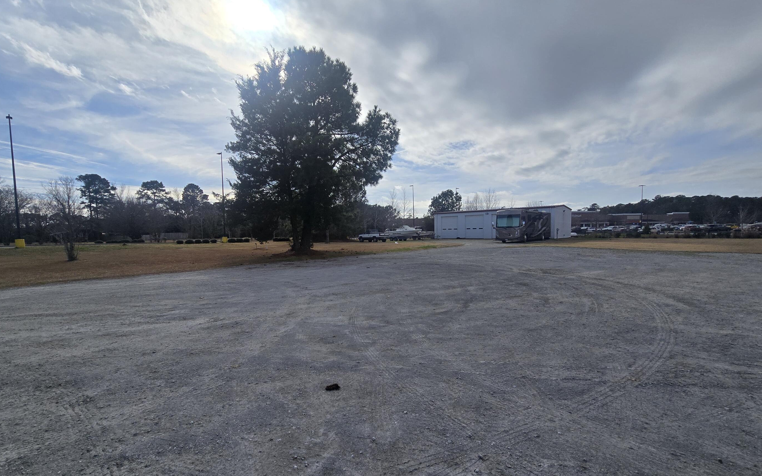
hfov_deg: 101.4
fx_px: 311
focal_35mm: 15
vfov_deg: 74.7
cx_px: 367
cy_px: 256
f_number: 2.2
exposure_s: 1/5883
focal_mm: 2.2
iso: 50
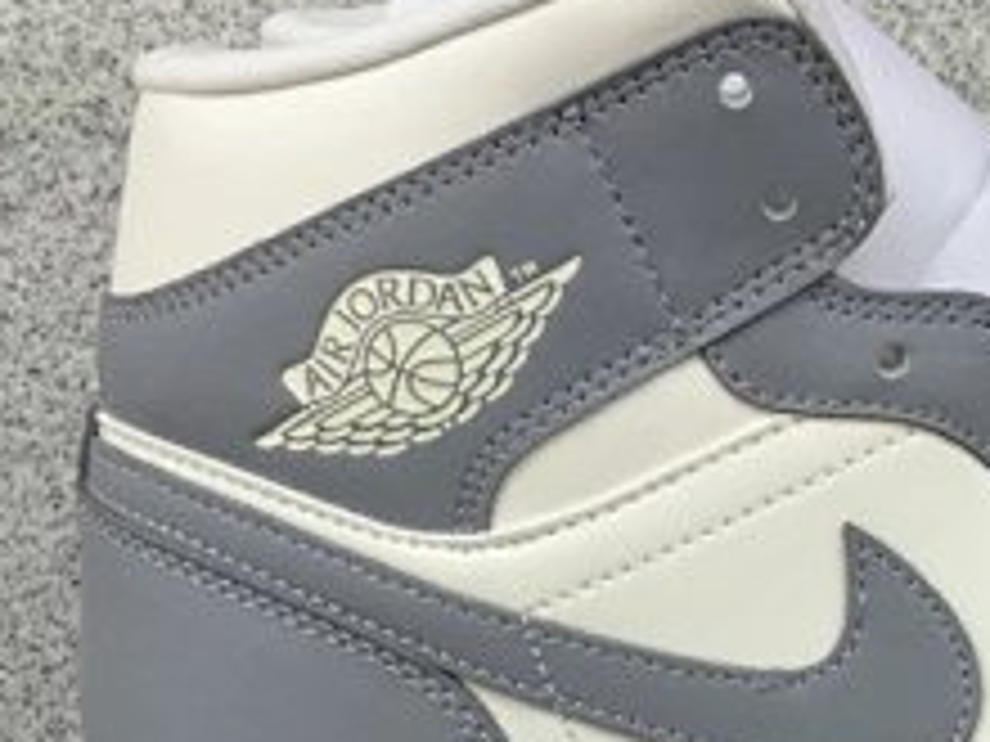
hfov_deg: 21.0
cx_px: 1017
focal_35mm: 90
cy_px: 796
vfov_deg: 16.0
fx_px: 2574
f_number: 2.4
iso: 25
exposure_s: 1/170
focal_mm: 3.3
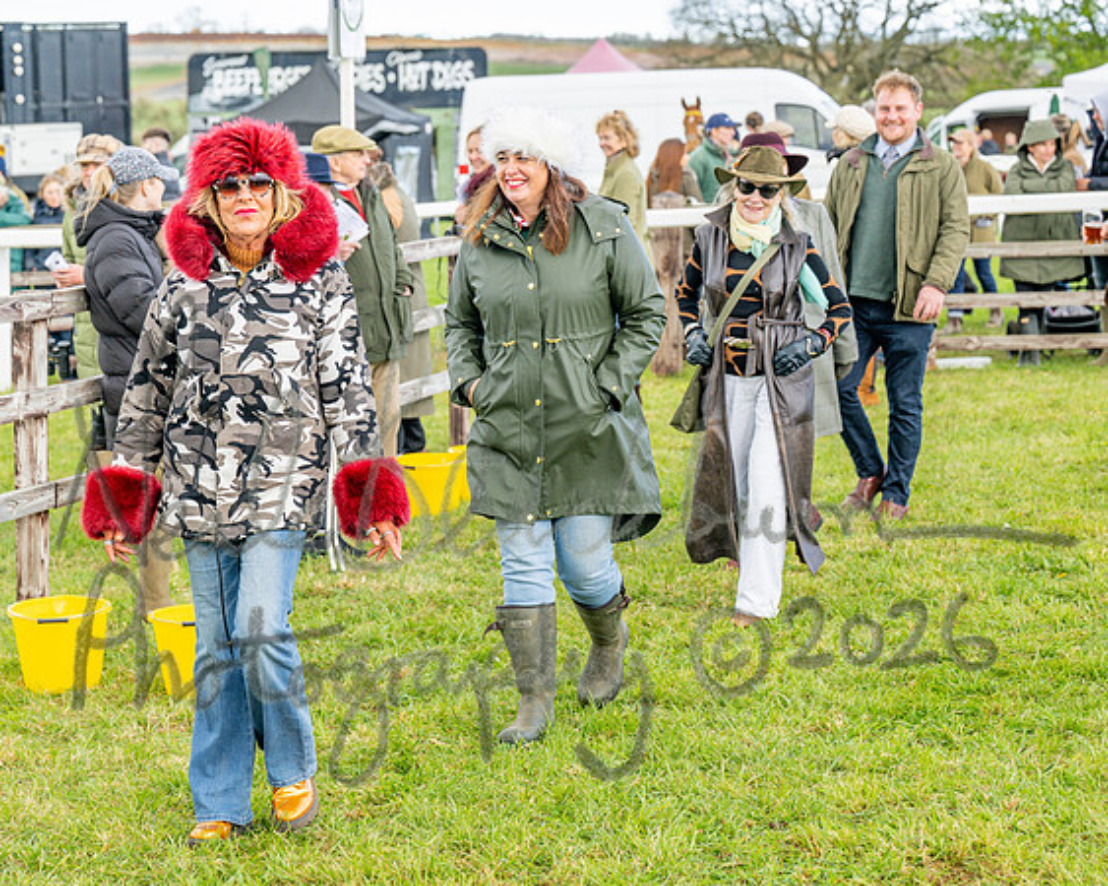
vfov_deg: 16.4
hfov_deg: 20.4
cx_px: 333
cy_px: 424
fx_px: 3065
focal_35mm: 93
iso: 250
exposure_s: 1/640
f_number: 4.5
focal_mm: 70
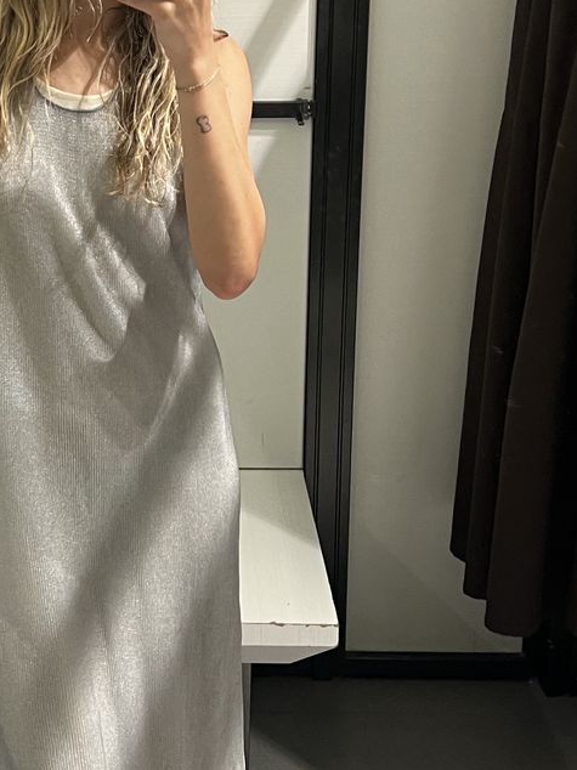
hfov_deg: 20.8
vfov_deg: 27.8
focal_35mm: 70
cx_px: 115
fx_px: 1557
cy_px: 333
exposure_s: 1/60
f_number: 1.5
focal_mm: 5.7
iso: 125
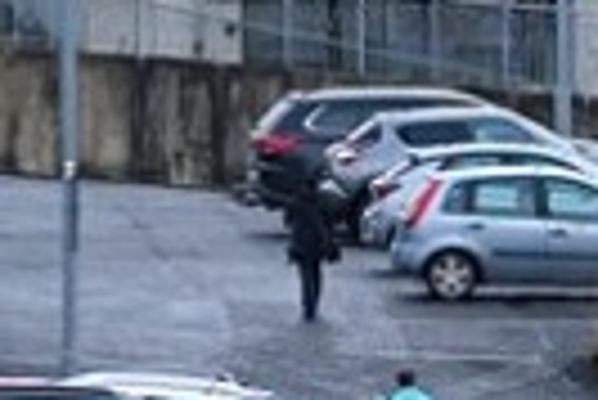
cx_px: 760
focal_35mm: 1416
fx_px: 23547
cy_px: 72
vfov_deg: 1.0
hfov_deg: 1.5
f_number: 8
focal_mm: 140
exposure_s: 1/280
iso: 400
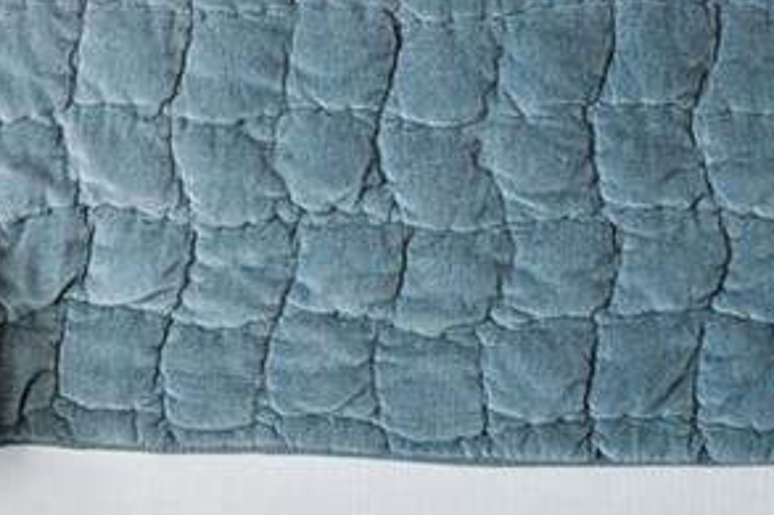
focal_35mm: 82
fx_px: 1762
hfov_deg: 24.7
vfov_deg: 13.0
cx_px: 285
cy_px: -695
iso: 100
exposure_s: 1/15
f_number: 7.1
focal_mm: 10
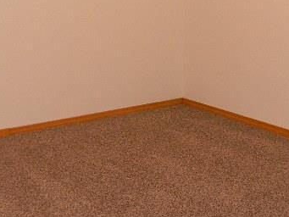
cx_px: 87
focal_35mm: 84
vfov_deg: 17.5
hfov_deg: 23.1
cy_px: 77
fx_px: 702
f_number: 3.5
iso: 200
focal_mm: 5
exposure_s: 1/26
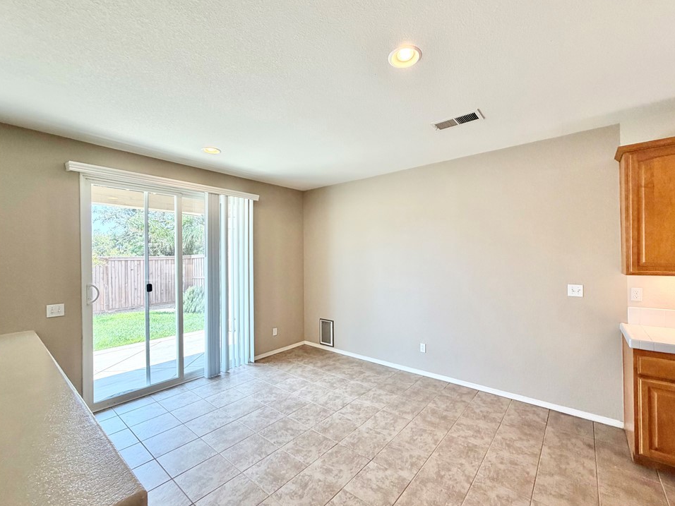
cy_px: 254
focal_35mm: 15
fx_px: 292
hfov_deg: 98.1
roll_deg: +0.7
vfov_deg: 81.7
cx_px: 355
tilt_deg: -0.1
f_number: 2.2
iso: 100
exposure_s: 1/120
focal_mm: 2.22
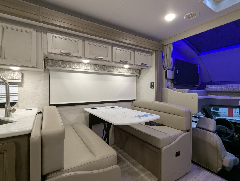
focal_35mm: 17
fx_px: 118
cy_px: 92
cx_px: 124
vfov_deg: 74.8
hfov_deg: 90.9
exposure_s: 1/92.7
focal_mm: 2.35
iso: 253
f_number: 2.2
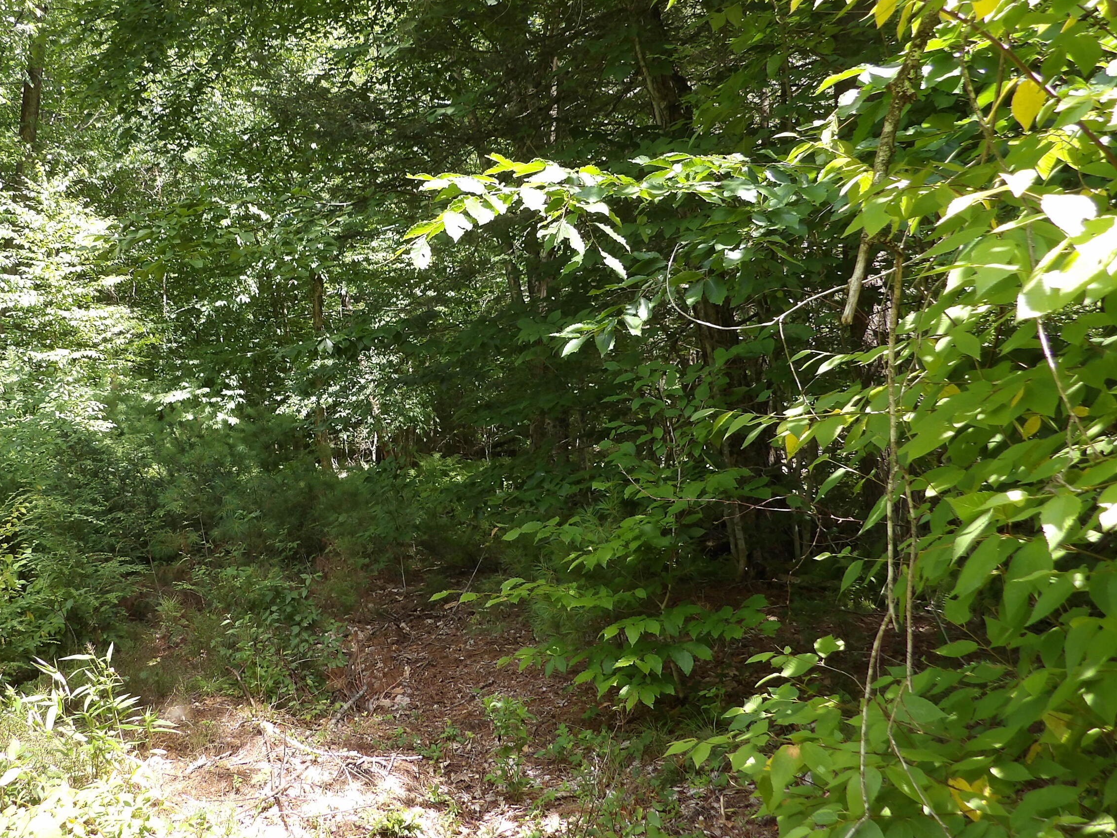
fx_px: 1194
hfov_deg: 49.3
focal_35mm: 37
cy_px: 373
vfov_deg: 38.6
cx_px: 380
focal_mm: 5
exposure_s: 1/84
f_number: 3.4
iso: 100
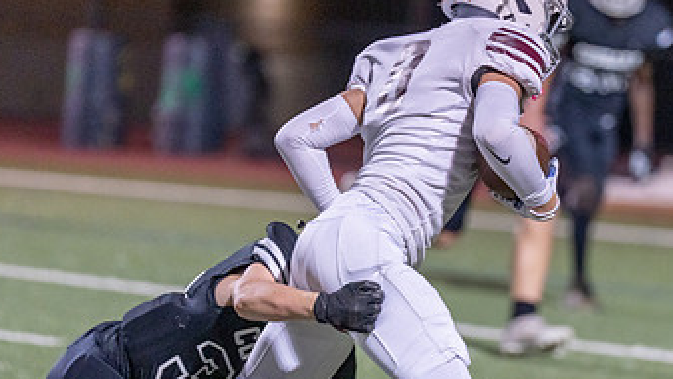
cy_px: 177
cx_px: 492
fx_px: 7070
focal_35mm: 396
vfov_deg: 3.1
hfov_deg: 5.4
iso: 2000
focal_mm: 200
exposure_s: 1/1000
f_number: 2.8
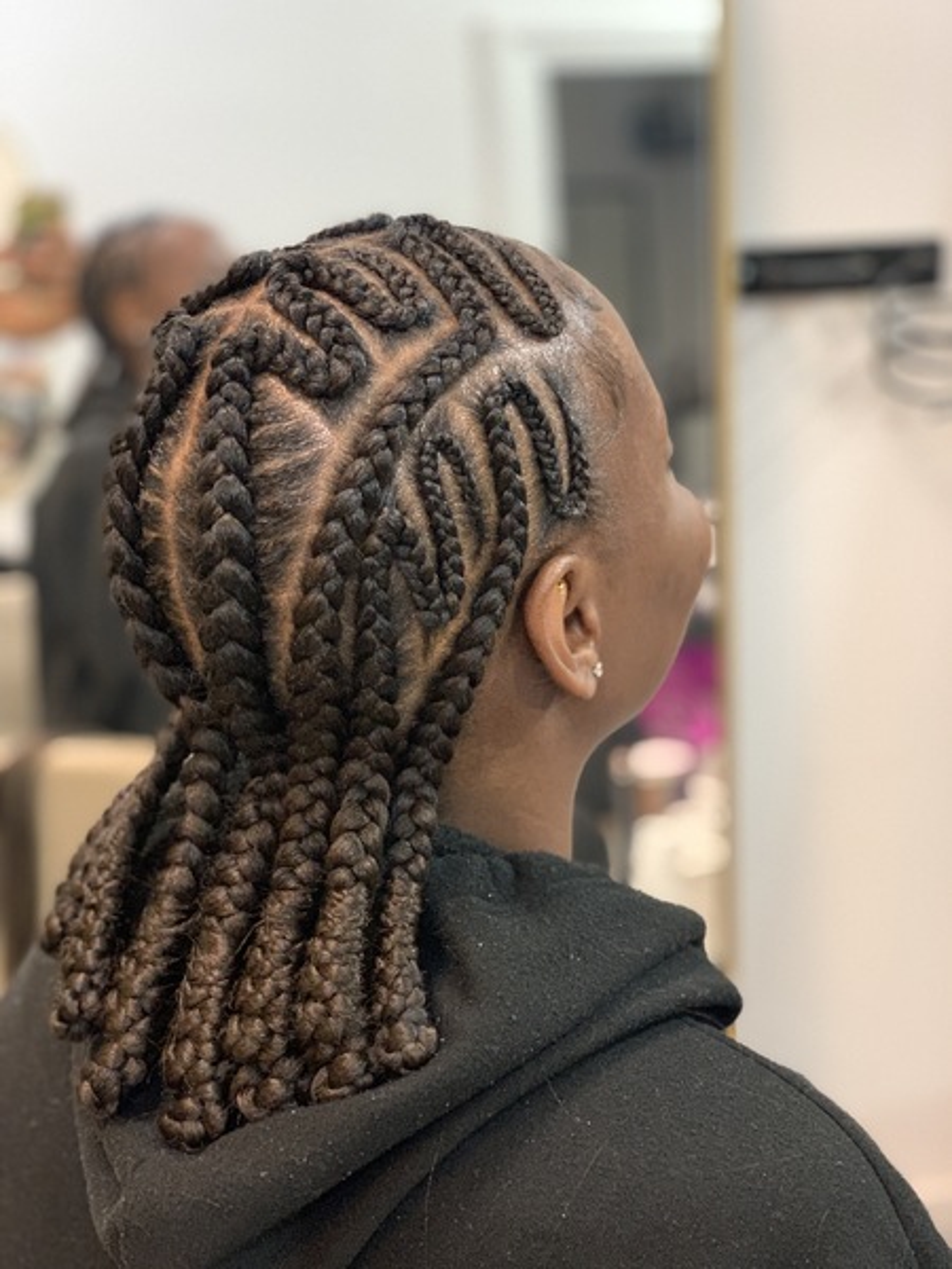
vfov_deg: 36.8
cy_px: 634
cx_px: 476
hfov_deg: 28.0
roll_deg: +1.0
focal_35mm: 52
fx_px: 1907
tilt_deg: -18.2
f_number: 2.4
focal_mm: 6
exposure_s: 1/46
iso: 200
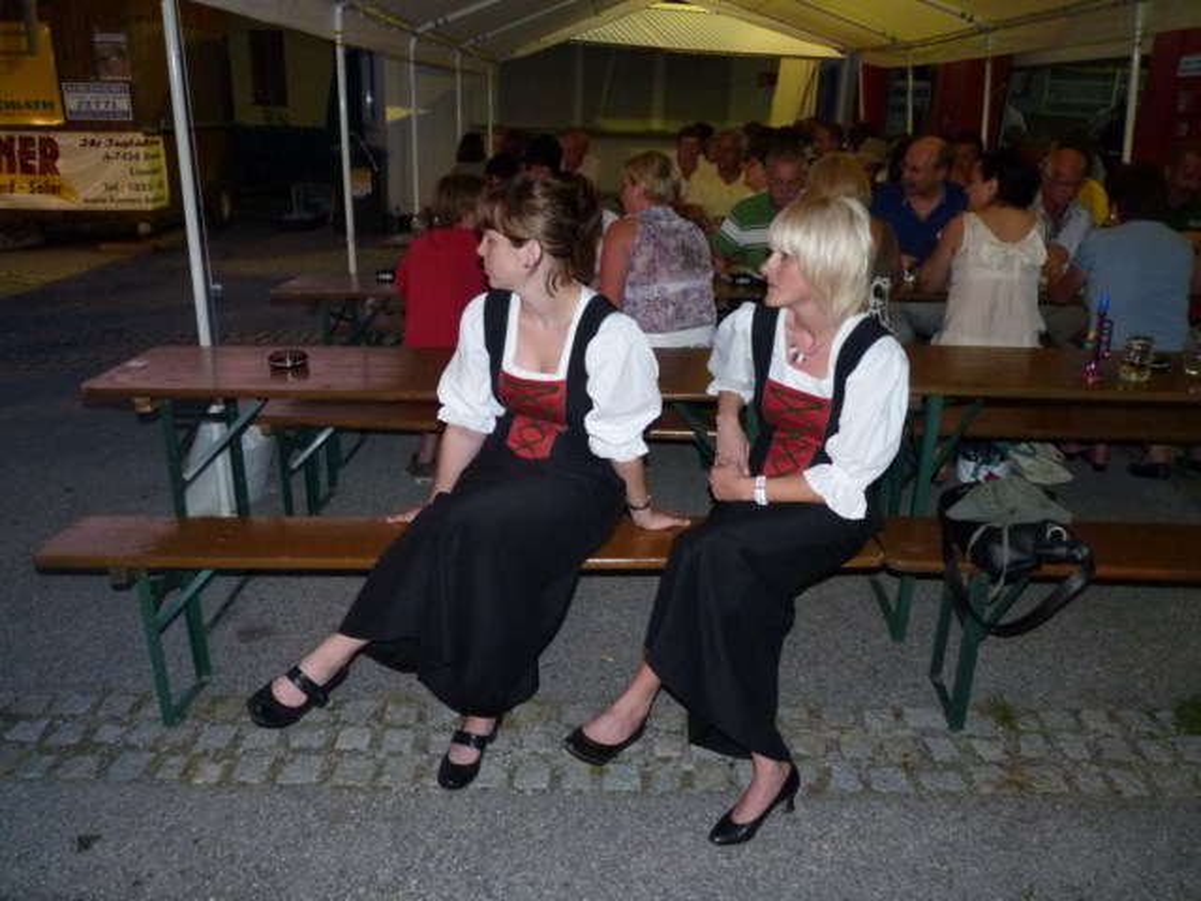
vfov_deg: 51.4
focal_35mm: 27
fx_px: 937
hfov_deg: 65.3
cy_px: 450
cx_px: 600
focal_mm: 4.8
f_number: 2.8
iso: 320
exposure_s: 1/30
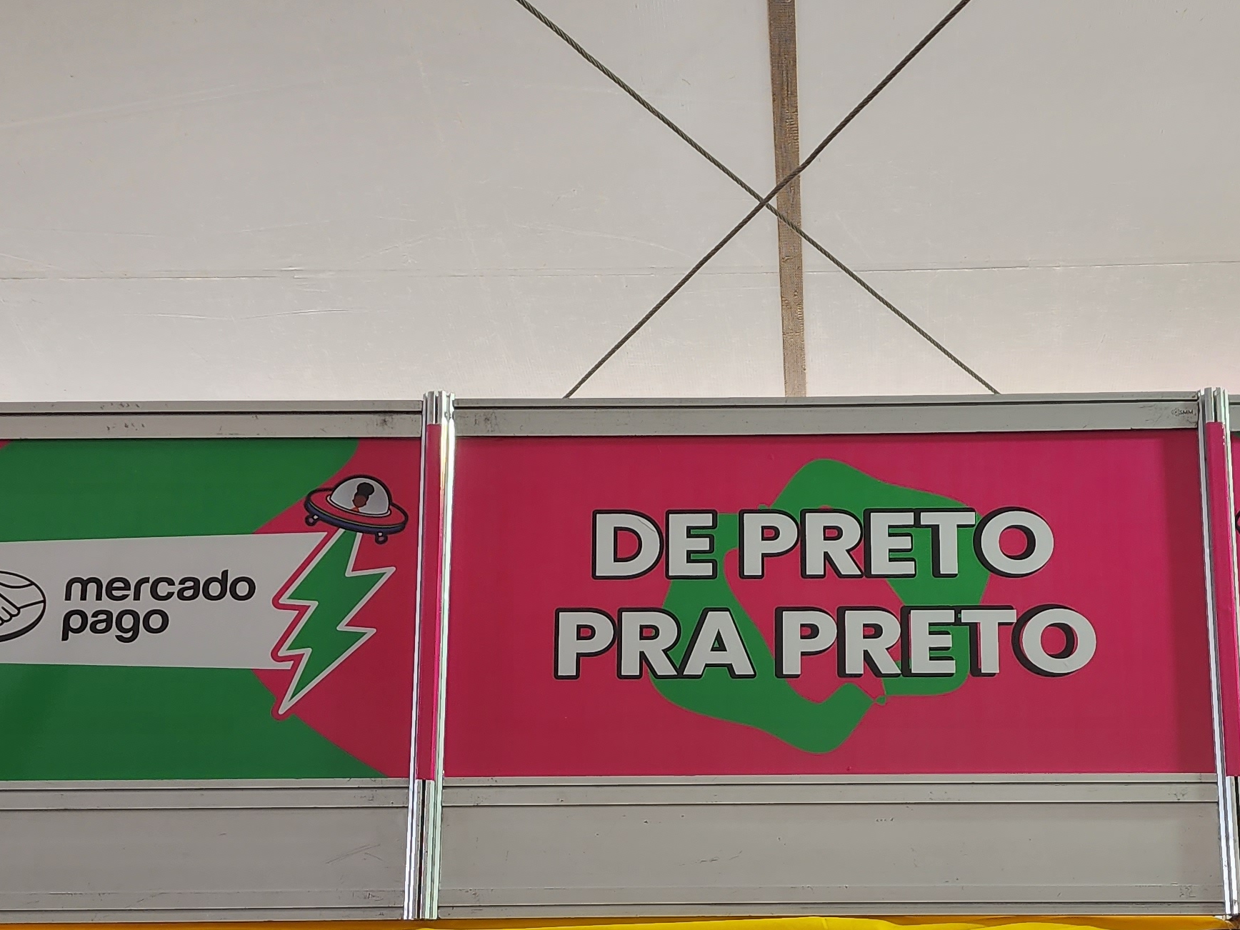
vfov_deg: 27.2
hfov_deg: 36.0
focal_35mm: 53
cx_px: 776
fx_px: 1899
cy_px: 691
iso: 50
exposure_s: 1/51
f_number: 1.8
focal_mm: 6.4
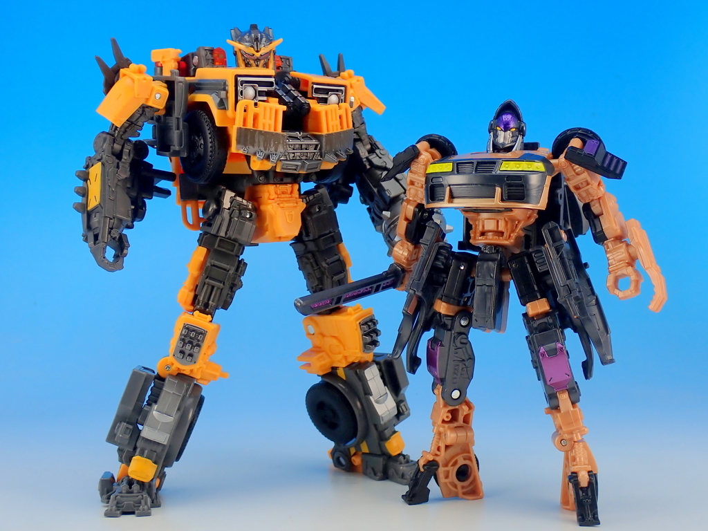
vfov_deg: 29.1
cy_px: 266
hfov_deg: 38.2
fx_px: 1023
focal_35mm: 50
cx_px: 354
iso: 100
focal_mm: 9.01
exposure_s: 1/15
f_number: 4.5
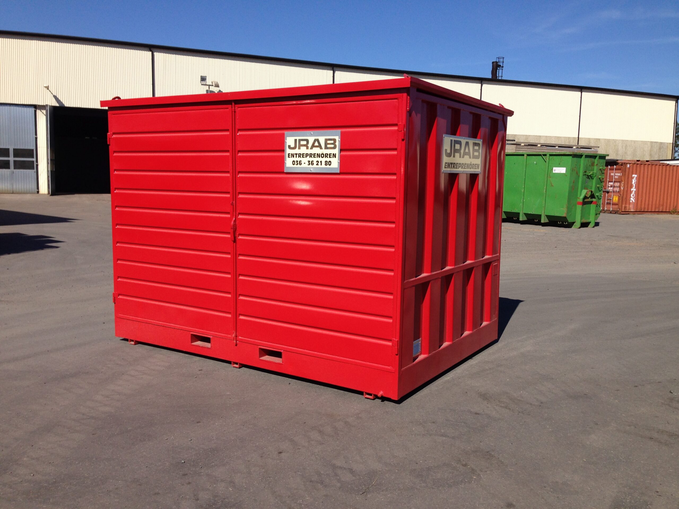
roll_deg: -0.4
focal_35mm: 33
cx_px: 340
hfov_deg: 55.4
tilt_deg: -7.0
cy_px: 254
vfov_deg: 42.9
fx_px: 647
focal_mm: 4.12
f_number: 2.4
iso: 50
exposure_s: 1/1869
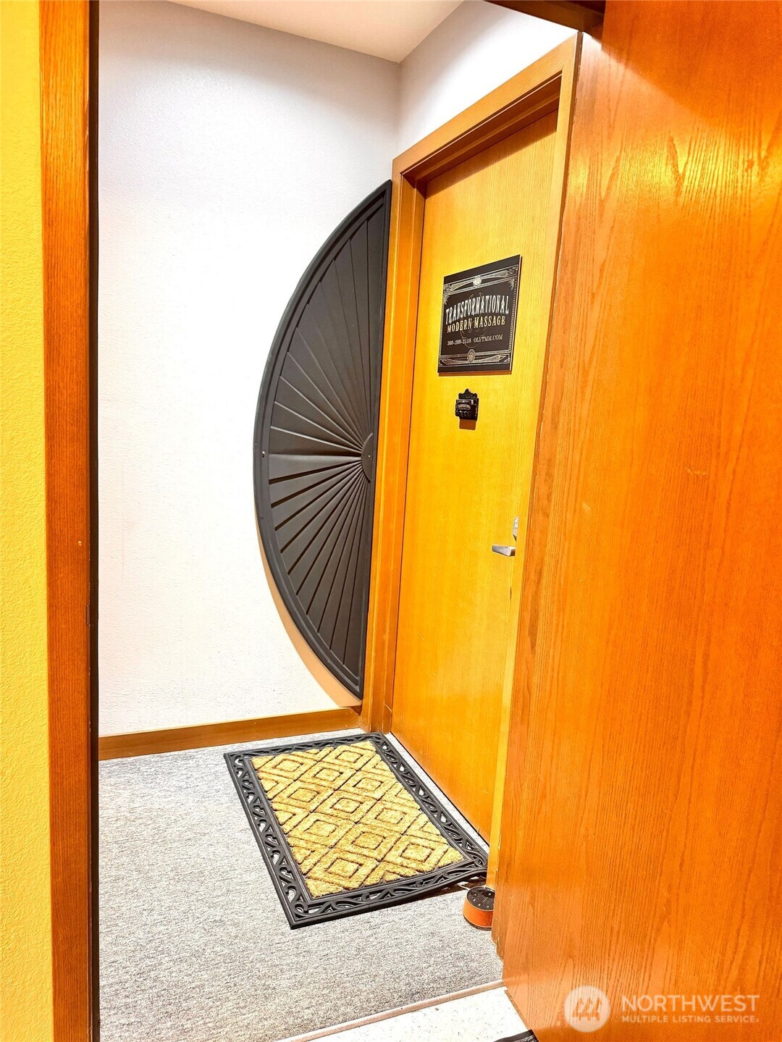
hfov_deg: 56.8
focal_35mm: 24
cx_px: 391
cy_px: 521
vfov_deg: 71.6
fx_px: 723
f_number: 1.78
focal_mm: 6.76
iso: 400
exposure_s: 1/60
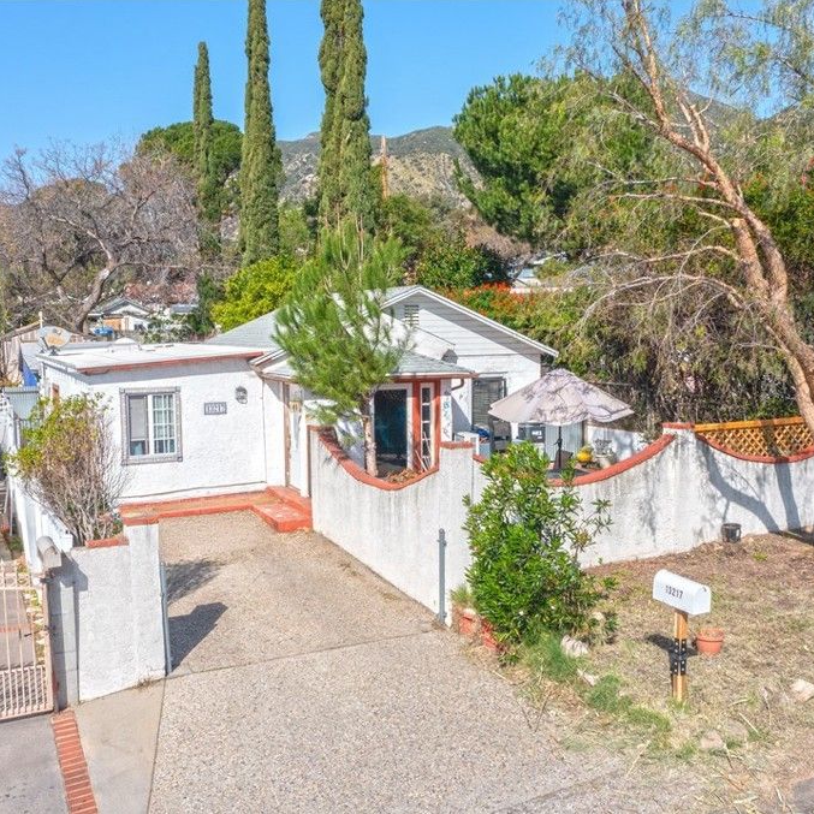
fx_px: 958
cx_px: 421
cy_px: 408
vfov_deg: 46.0
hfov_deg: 46.0
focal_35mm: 36
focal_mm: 10.26
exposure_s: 1/500
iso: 100
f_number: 5.6
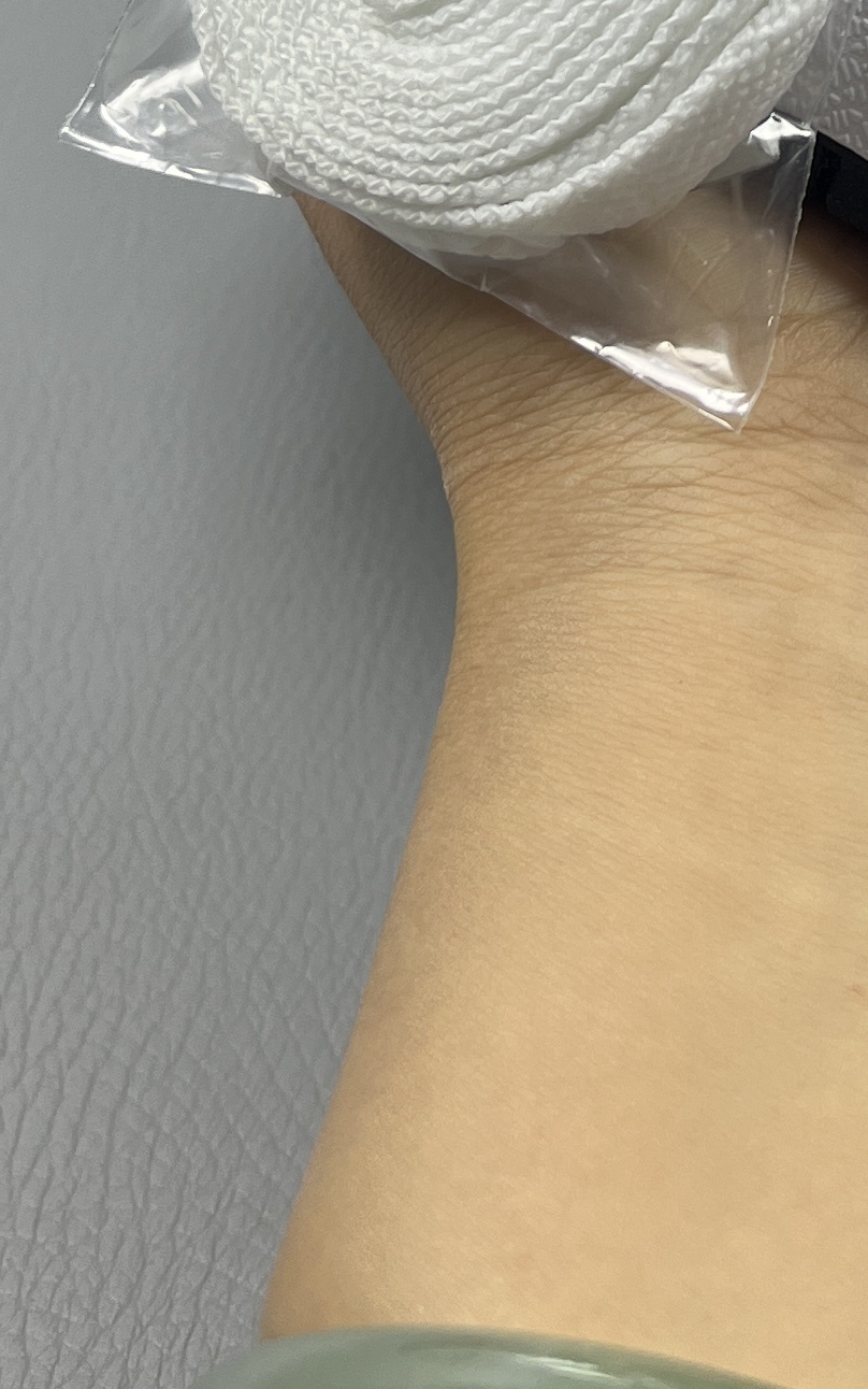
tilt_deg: -30.3
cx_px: 1146
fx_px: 3254
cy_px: -388
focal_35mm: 86
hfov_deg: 14.5
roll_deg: -4.4
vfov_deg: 21.8
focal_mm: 5.1
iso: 32
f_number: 1.6
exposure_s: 1/100
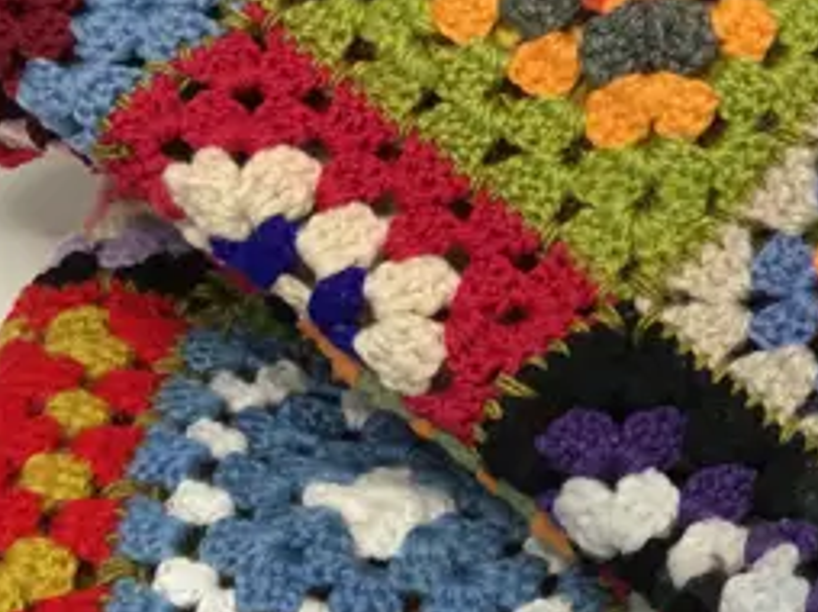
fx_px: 2762
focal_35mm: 117
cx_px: 1475
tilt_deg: -39.0
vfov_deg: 12.5
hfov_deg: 14.7
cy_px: 35
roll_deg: -1.7
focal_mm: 4.15
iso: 32
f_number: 2.2
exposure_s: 1/17
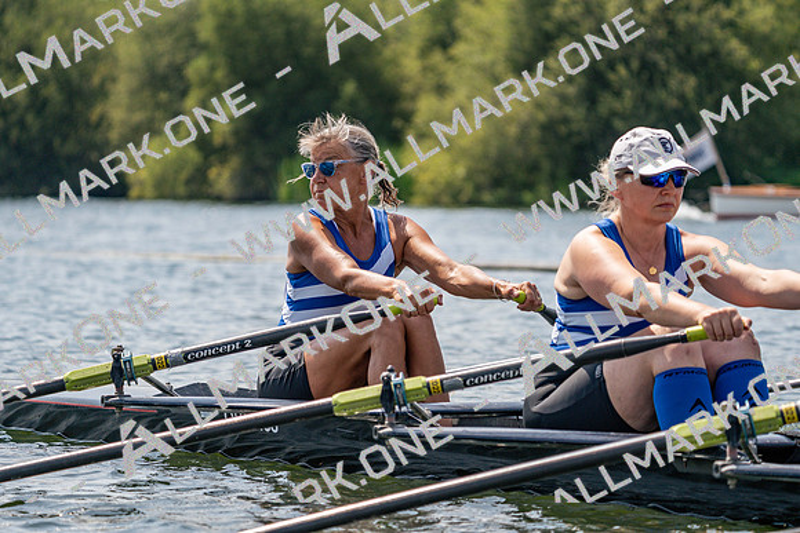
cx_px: 400
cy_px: 266
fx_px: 4445
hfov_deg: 10.3
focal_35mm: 200
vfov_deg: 6.9
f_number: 5.6
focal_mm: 200
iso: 200
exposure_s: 1/1600
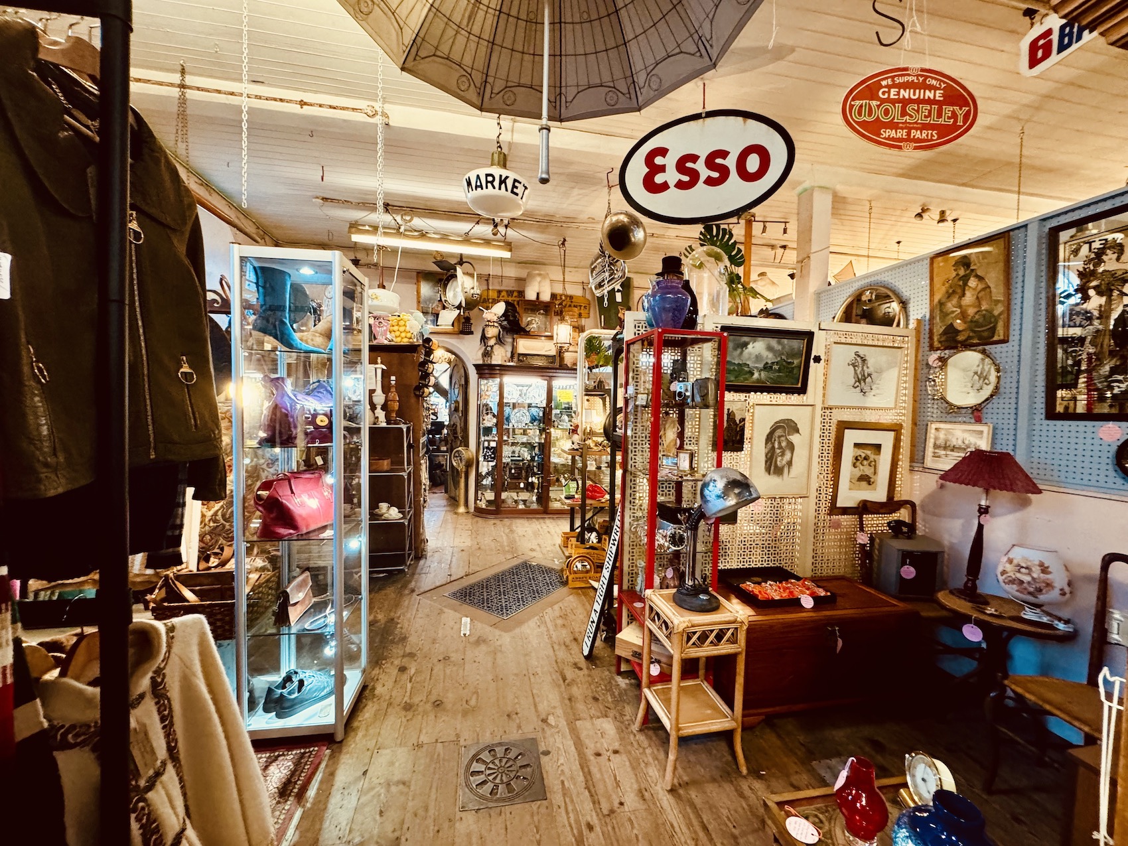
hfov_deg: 102.1
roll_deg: -1.2
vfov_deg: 85.7
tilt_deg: -2.0
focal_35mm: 14
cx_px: 564
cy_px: 423
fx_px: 456
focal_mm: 2.22
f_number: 2.2
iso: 400
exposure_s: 1/50
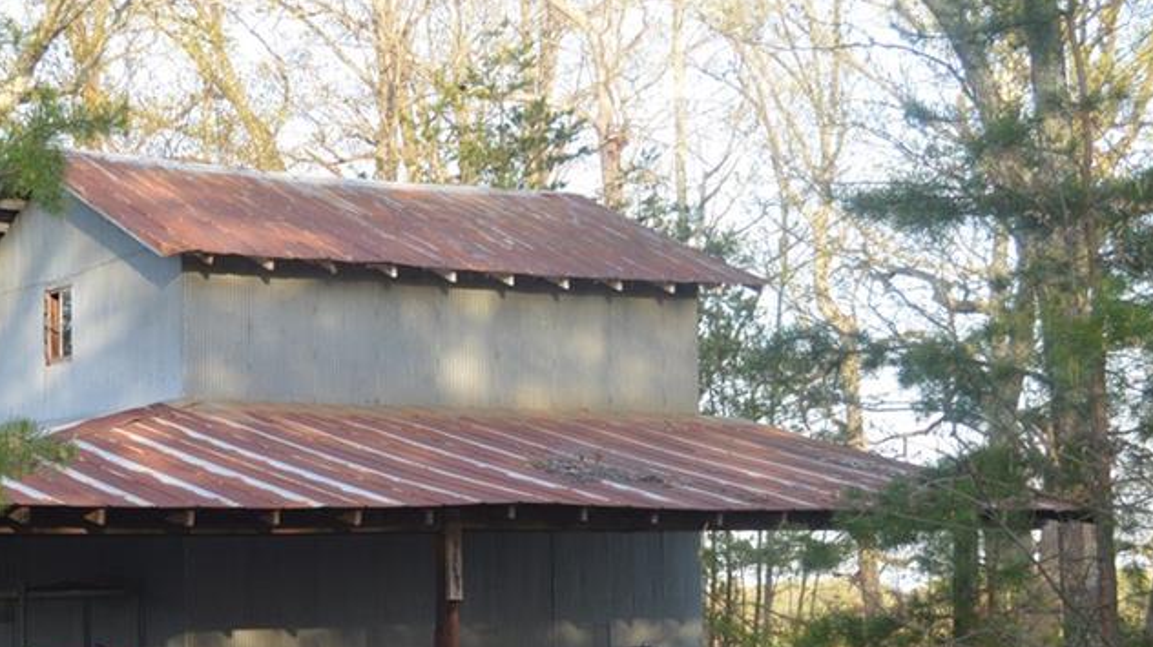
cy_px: 527
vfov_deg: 15.2
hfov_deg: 26.8
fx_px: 2410
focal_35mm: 79
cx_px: 401
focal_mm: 31
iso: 400
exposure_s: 1/200
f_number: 5.6
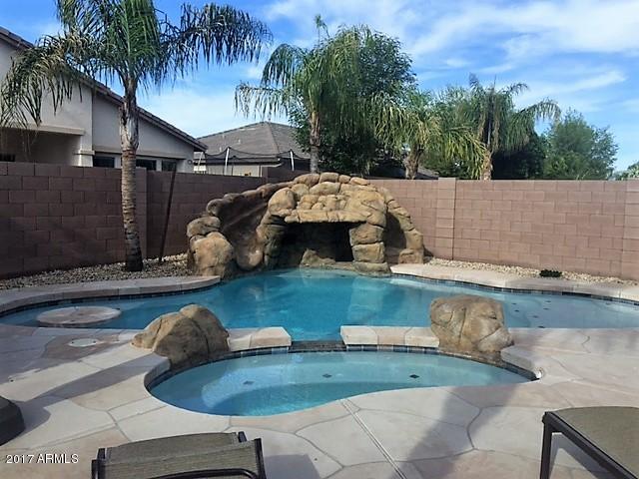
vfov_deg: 48.2
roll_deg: -1.6
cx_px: 320
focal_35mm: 29
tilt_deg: -3.1
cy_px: 240
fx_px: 535
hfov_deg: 61.7
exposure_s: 1/1799
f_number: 2.2
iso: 32
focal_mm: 4.15
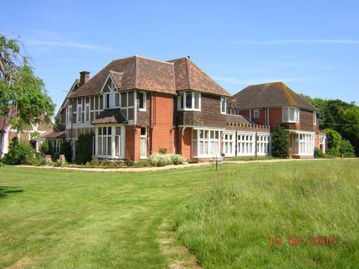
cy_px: 134
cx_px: 180
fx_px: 373
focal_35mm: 36
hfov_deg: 51.4
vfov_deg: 39.7
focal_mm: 4.7
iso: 100
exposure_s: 1/232
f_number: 5.2
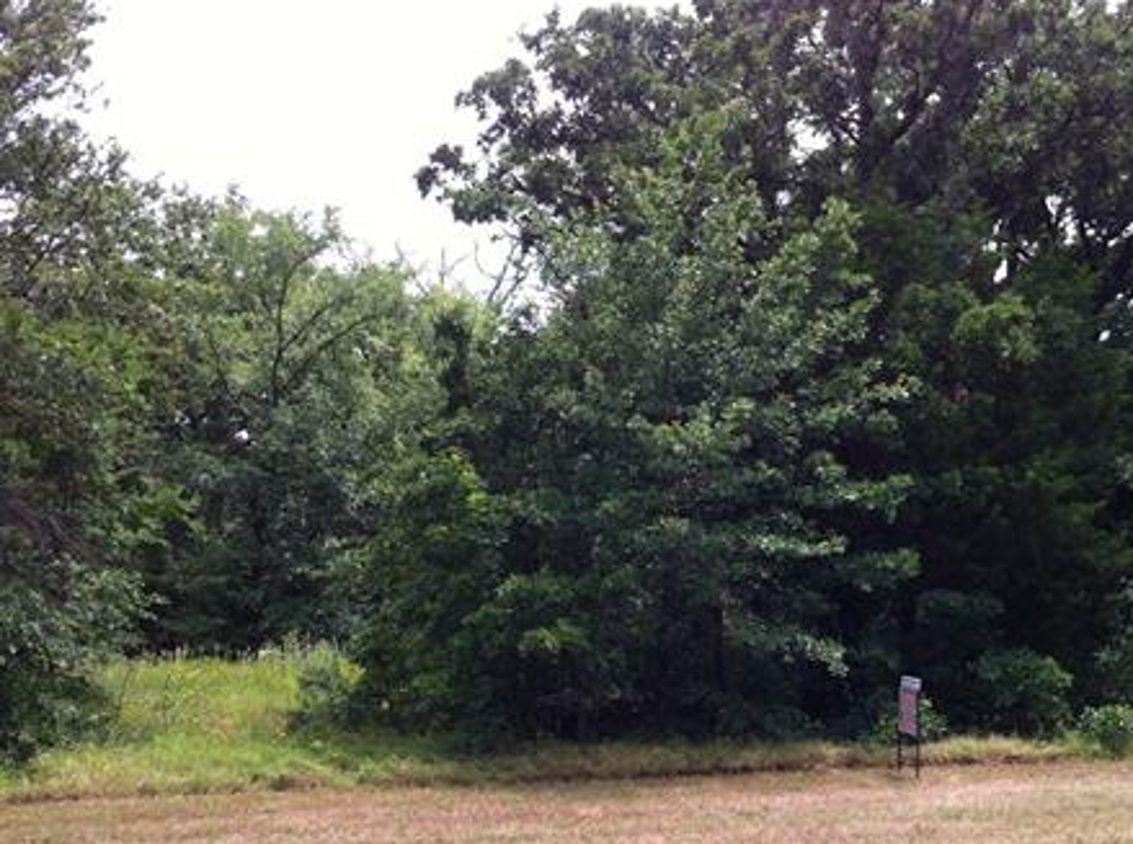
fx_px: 1665
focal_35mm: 51
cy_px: 605
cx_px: 702
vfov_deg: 28.1
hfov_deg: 37.4
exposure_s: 1/529
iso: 80
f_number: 2.8
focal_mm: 3.85
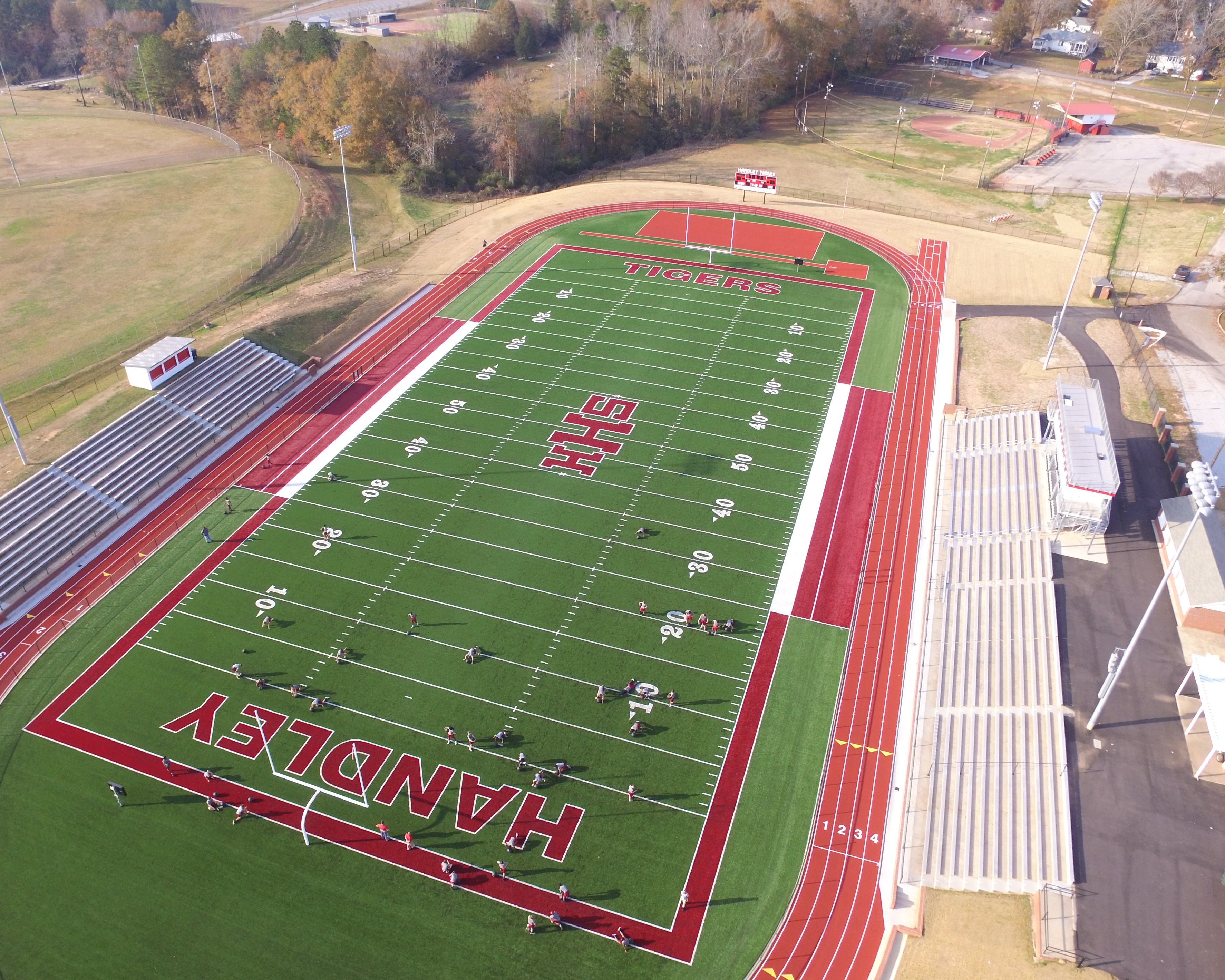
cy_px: 507
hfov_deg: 74.9
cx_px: 562
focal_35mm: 22
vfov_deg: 63.1
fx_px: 798
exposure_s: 1/368
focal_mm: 3.61
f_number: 2.8
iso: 100
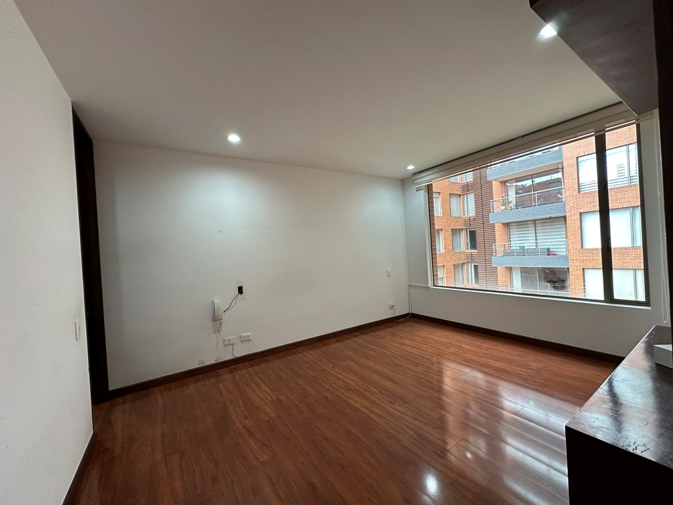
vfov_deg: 85.7
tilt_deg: -0.2
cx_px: 336
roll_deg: +3.6
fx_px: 272
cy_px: 252
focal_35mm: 14
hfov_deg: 102.1
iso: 200
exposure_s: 1/120
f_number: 2.2
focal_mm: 2.22
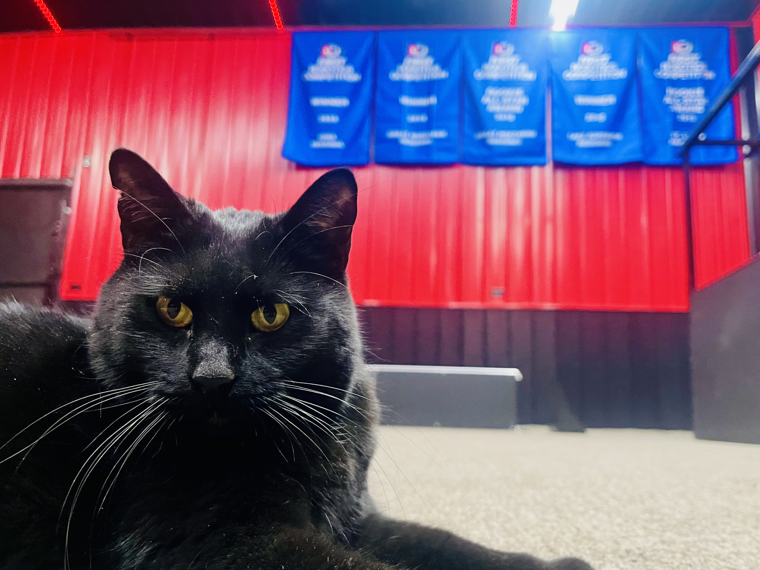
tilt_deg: +11.6
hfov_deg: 67.3
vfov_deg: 53.1
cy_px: 285
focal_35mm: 26
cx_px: 380
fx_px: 571
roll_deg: -4.0
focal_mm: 5.1
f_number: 1.6
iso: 400
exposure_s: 1/60
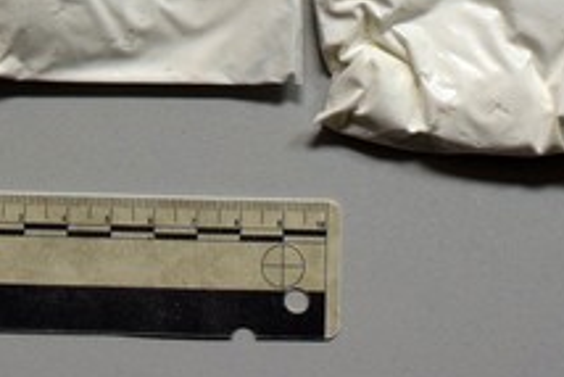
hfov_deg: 16.8
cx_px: 134
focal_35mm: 121
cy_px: -261
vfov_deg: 10.8
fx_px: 1893
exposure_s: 1/125
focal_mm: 23
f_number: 5.6
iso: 1250
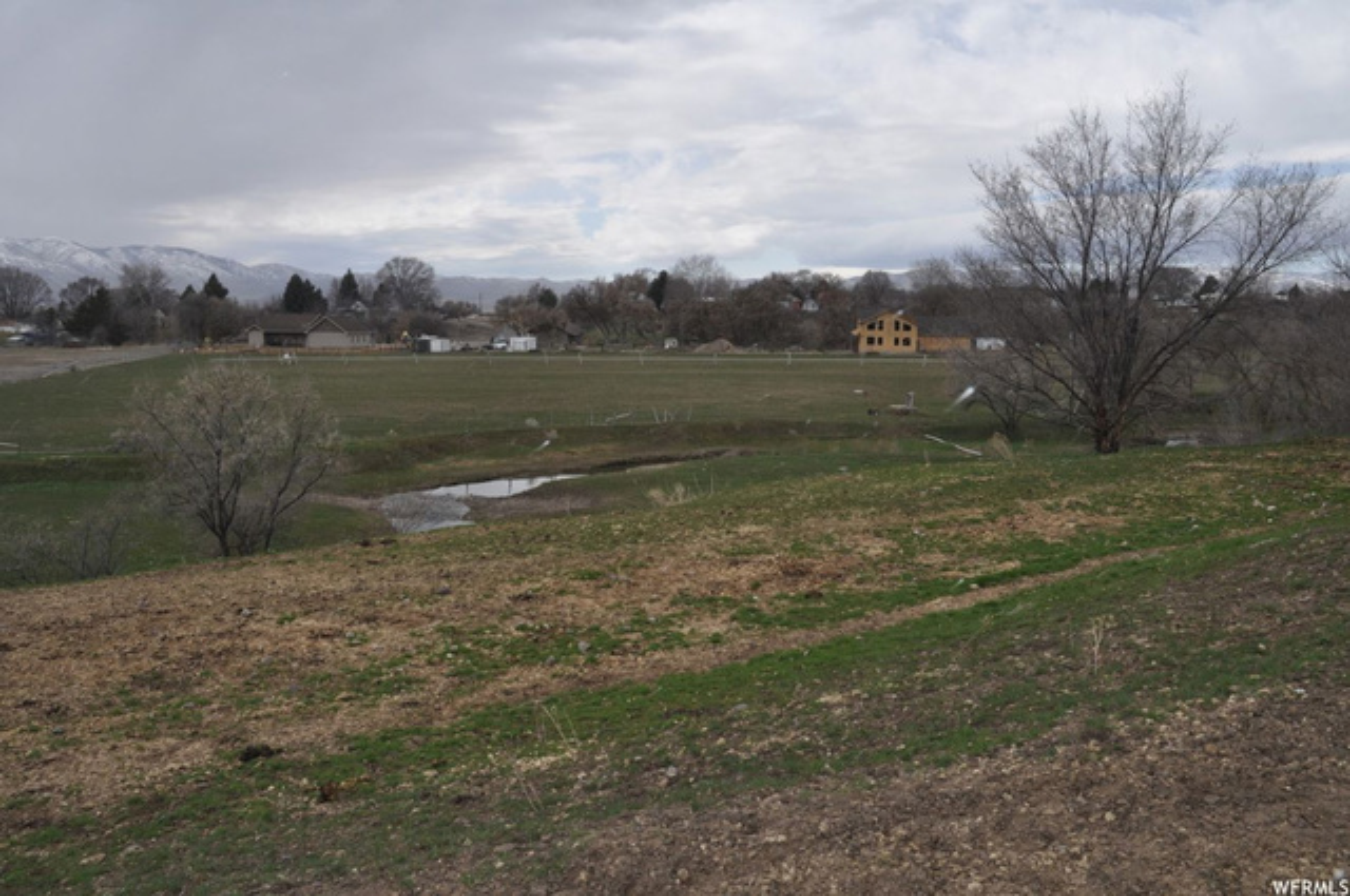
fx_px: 1011
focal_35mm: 27
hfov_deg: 67.4
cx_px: 675
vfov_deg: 47.8
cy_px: 448
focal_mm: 18
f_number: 10
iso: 200
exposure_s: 1/200
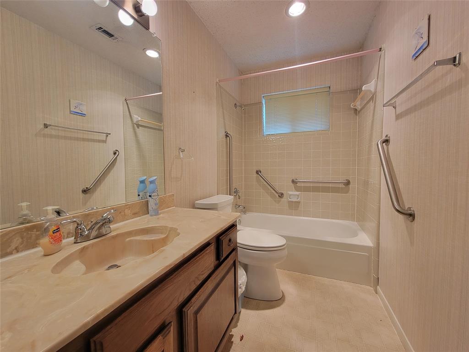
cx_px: 234
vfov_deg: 89.9
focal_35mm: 13
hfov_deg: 106.2
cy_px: 176
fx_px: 176
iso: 160
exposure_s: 1/60
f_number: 2.2
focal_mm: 2.2
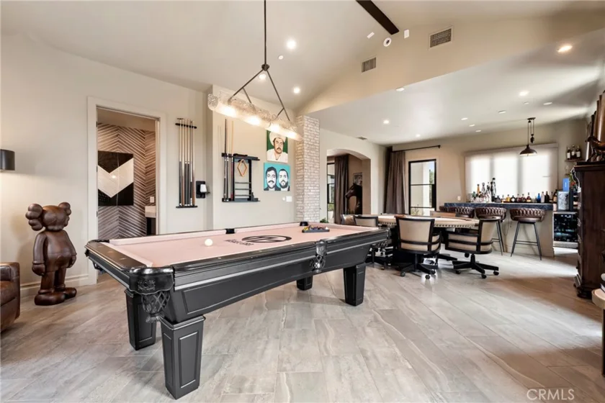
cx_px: 302
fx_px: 269
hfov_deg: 96.7
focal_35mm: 16
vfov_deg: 73.7
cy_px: 202
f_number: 7.1
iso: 500
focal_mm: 16
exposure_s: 1/20
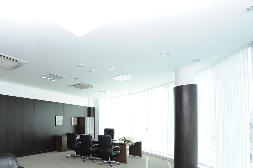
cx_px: 71
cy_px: 120
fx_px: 147
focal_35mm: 21
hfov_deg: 76.7
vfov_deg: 57.2
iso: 500
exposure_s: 1/80
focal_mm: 14
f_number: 6.3
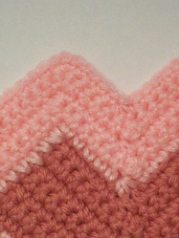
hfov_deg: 15.5
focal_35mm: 95
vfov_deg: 20.2
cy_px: 219
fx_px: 654
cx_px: 129
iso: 160
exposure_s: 1/15.8
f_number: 2.8
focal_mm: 6.2
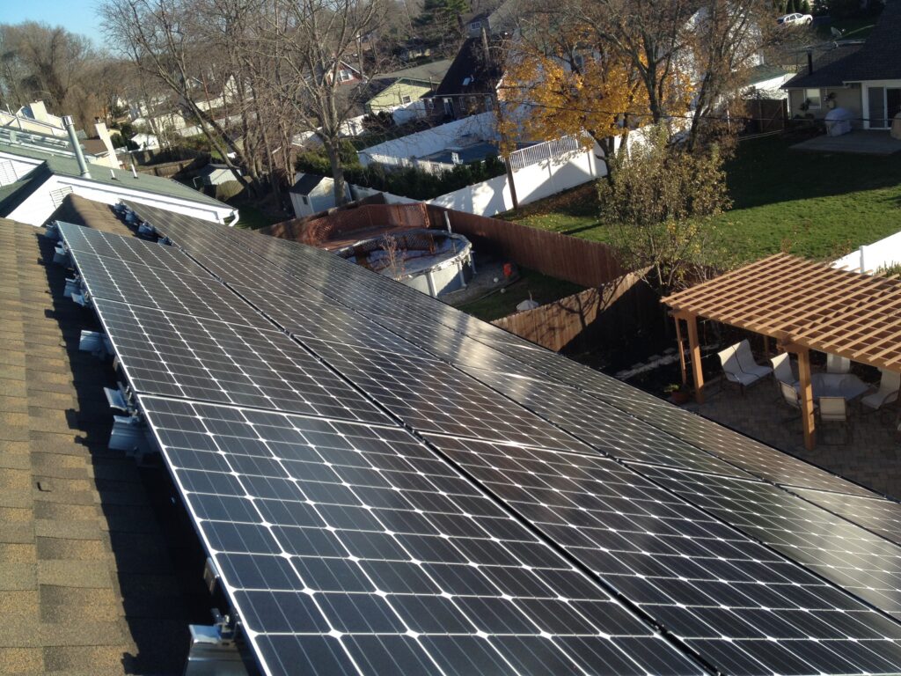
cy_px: 338
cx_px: 450
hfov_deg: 52.6
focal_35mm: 35
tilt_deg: -24.9
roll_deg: +13.7
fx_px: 911
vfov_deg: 40.7
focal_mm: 4.28
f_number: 2.4
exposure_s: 1/756
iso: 50
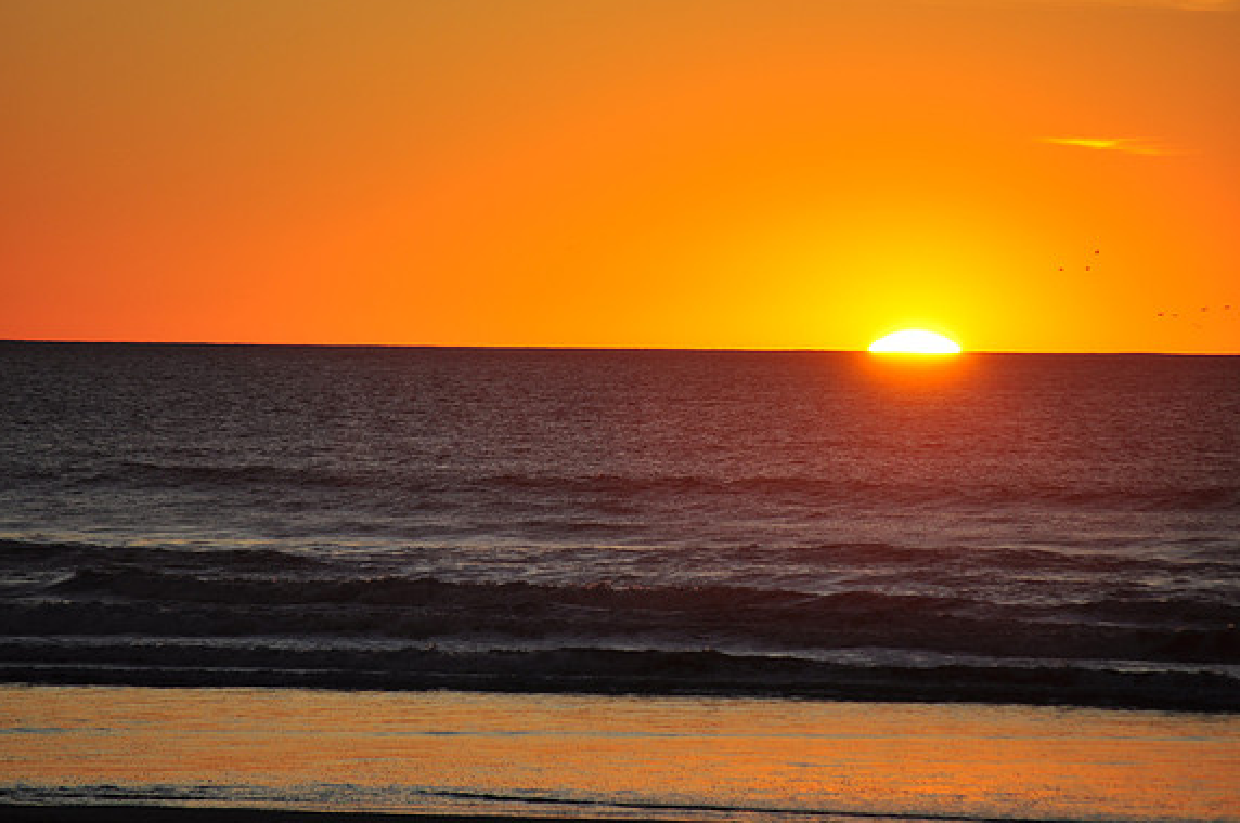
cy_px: 410
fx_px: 10459
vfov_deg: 4.5
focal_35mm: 304
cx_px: 620
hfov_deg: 6.8
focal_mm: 200
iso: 200
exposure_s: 1/800
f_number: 7.1
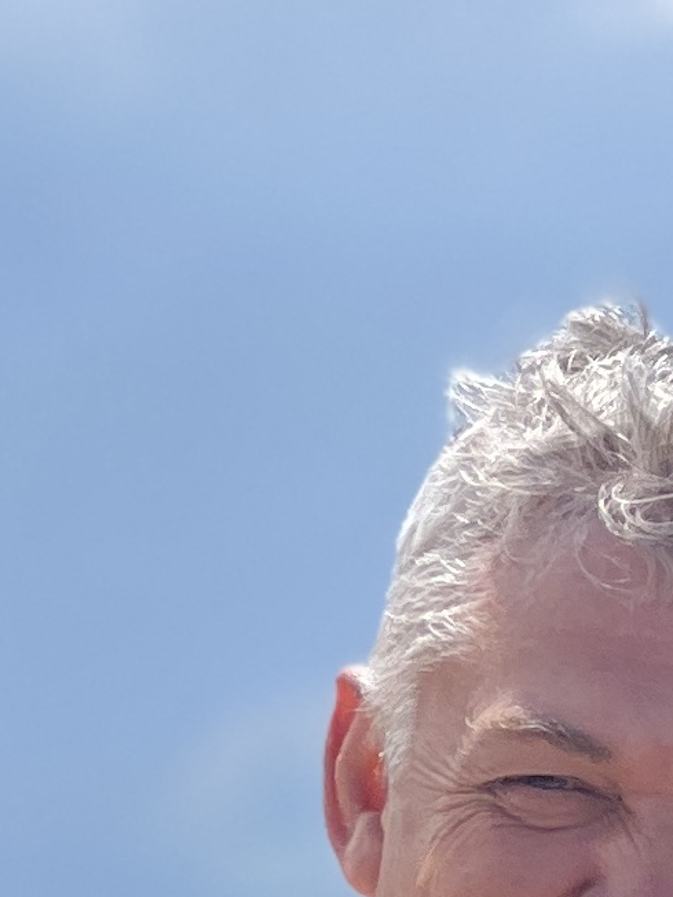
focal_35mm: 476
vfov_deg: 4.1
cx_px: 1018
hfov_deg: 3.1
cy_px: 1901
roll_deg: -0.2
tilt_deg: -3.0
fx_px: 12339
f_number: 2.8
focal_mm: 9
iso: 32
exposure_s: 1/544
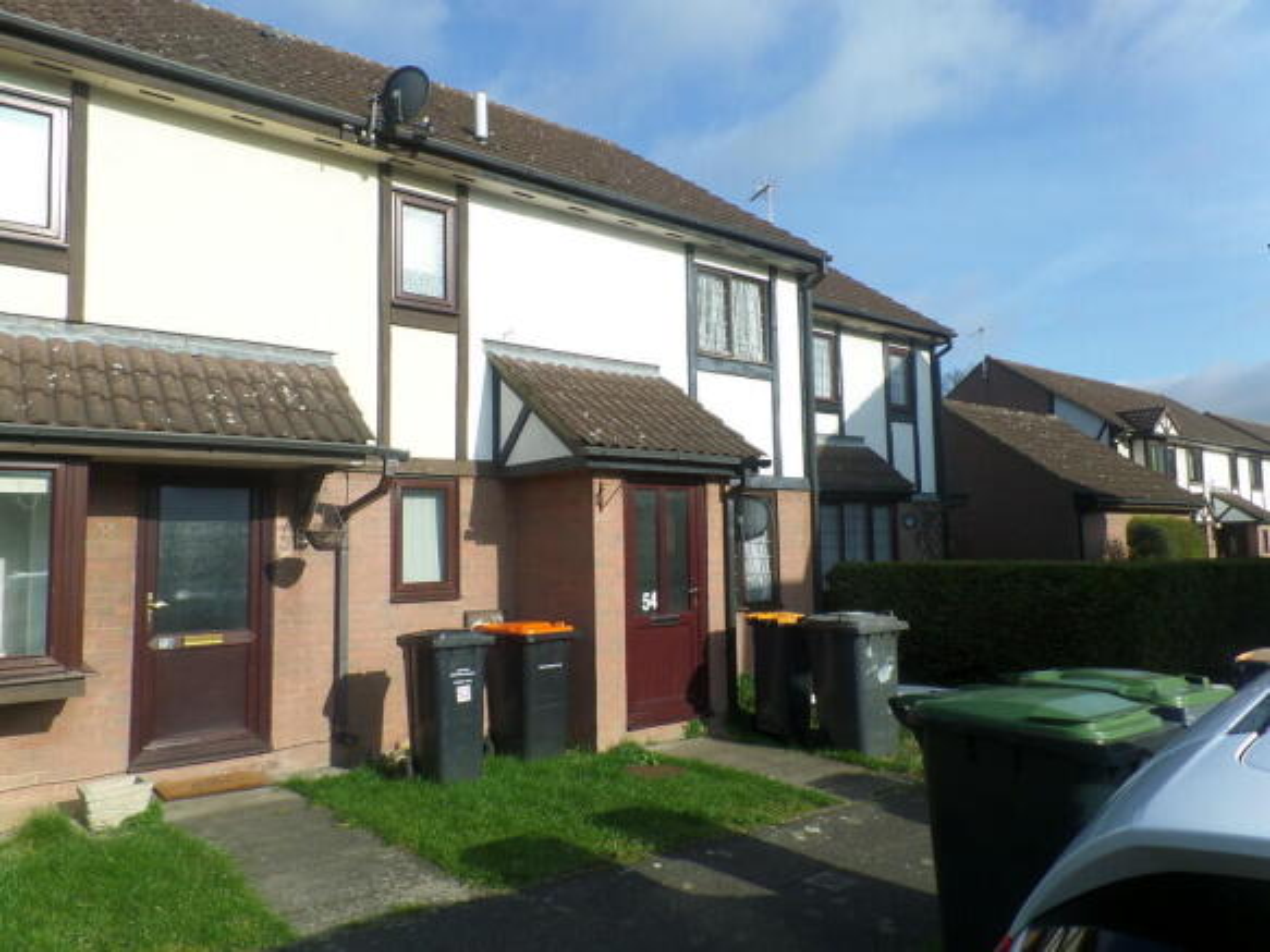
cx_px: 635
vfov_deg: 58.9
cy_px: 476
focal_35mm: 23
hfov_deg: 73.9
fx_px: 844
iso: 100
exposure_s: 1/750
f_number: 3.5
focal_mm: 4.1
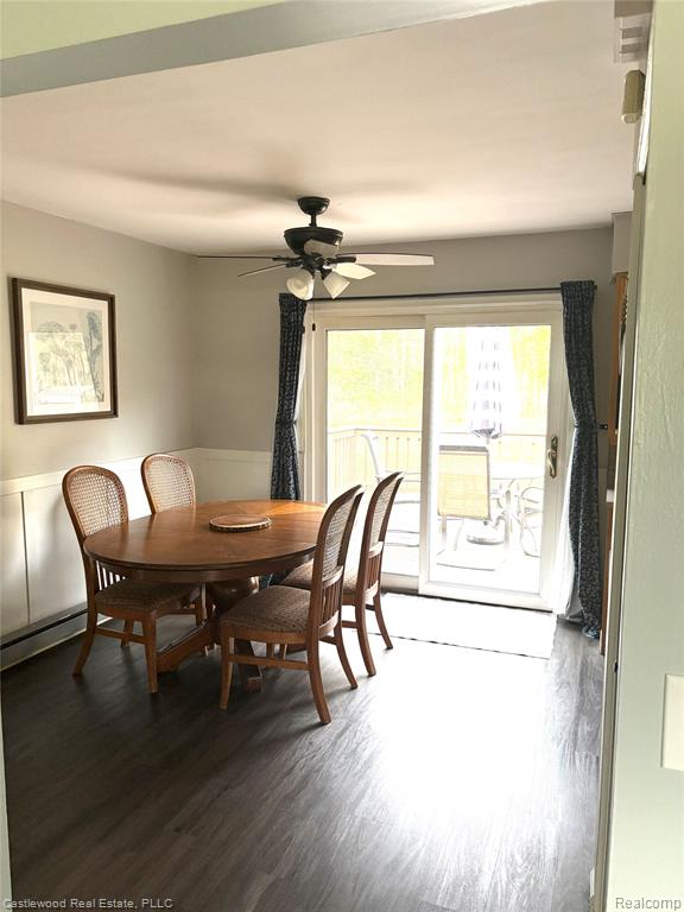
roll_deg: -0.2
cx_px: 342
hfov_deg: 53.1
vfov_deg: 67.3
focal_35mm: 26
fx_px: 685
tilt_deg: -6.0
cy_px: 456
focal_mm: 5.96
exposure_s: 1/98
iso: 125
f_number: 1.6
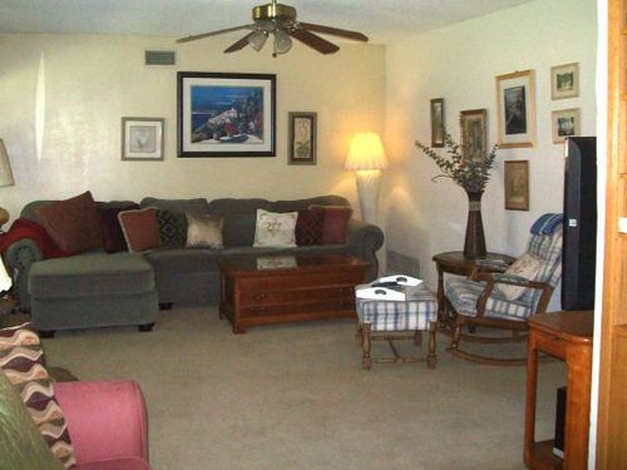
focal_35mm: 36
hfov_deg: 51.4
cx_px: 314
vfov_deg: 39.7
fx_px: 652
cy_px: 235
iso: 200
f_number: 2.7
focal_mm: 6
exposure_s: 1/64
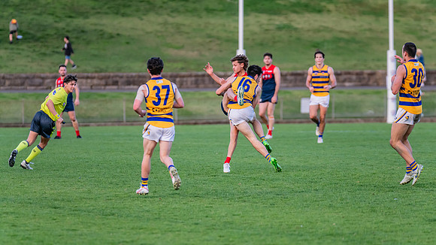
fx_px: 3363
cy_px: 134
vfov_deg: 4.2
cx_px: 222
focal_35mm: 291
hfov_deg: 7.4
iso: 1600
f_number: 4
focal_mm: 270
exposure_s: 1/1250
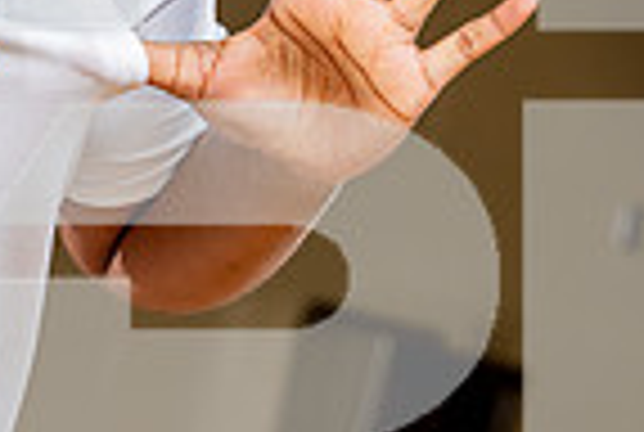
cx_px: -90
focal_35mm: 283
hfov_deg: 7.2
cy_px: -205
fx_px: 5073
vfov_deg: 4.8
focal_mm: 70
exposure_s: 1/250
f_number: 5.6
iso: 400
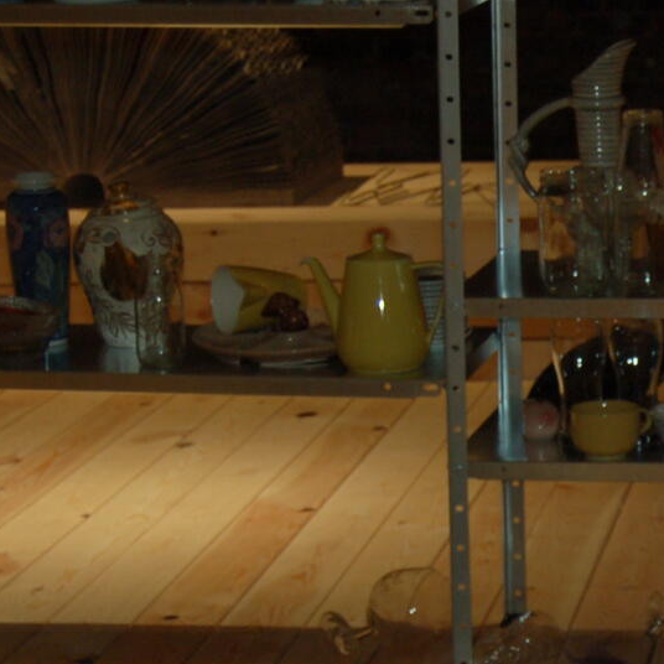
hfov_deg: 12.4
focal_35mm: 137
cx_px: 851
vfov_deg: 12.6
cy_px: 601
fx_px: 2973
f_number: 4.5
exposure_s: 1/60
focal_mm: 32
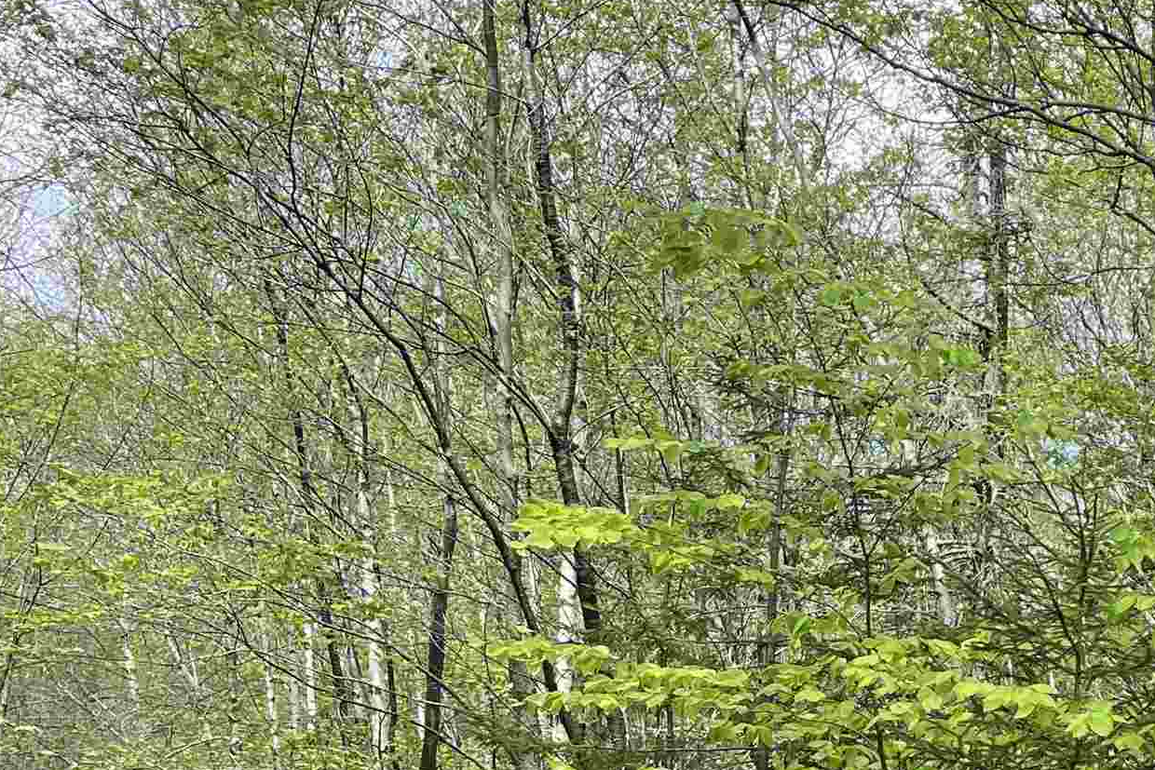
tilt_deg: +0.4
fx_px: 2150
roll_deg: -2.3
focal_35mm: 67
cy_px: 752
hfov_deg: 27.5
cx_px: 1271
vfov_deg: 19.8
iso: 32
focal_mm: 4.2
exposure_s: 1/678
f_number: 1.6
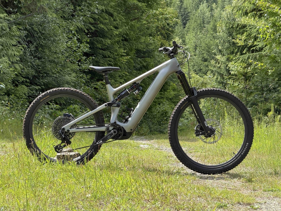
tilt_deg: -1.4
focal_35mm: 120
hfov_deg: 16.4
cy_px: 106
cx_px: 140
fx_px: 974
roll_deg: +1.4
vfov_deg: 12.3
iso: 64
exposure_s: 1/397
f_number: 2.8
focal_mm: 15.66
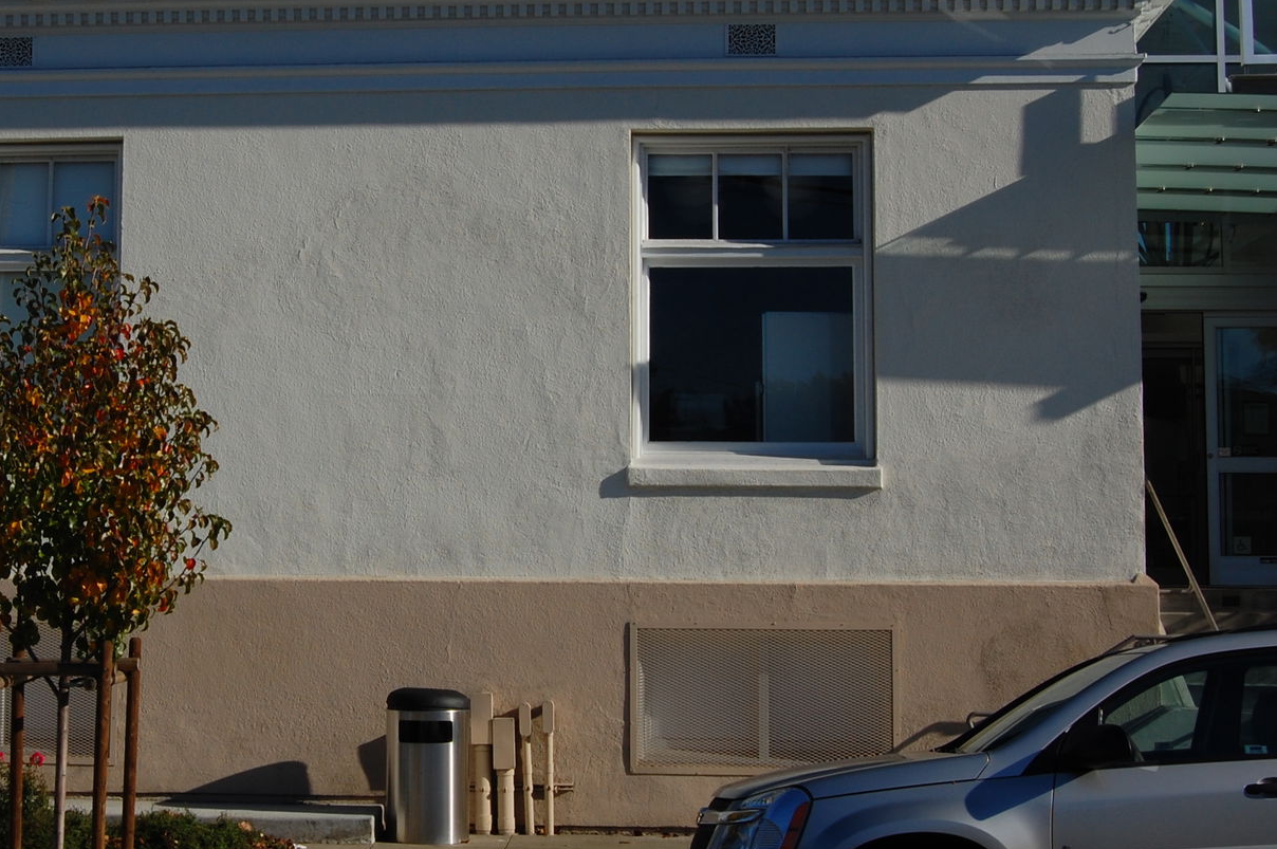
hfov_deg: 31.9
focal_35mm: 62
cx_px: 353
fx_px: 2197
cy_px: 394
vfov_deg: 21.9
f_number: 16
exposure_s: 1/250
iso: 200
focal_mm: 26
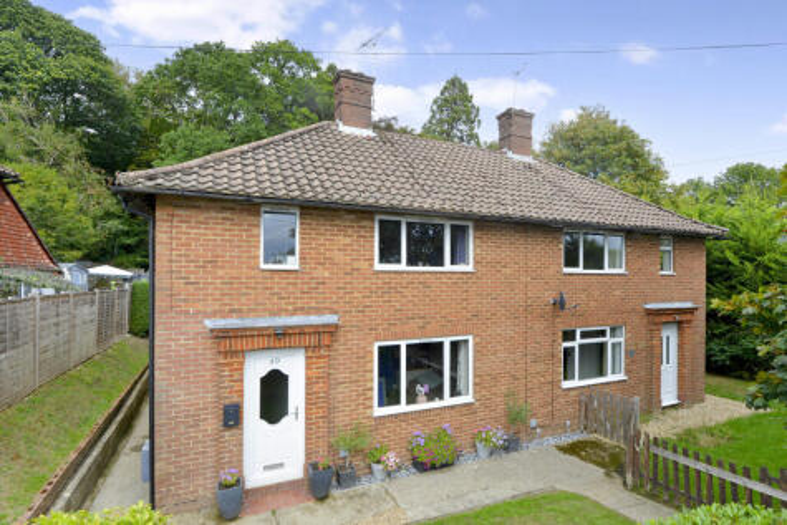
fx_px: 350
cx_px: 394
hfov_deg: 96.7
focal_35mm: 16
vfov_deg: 73.8
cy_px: 262
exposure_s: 1/80
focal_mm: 16
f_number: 14
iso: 400
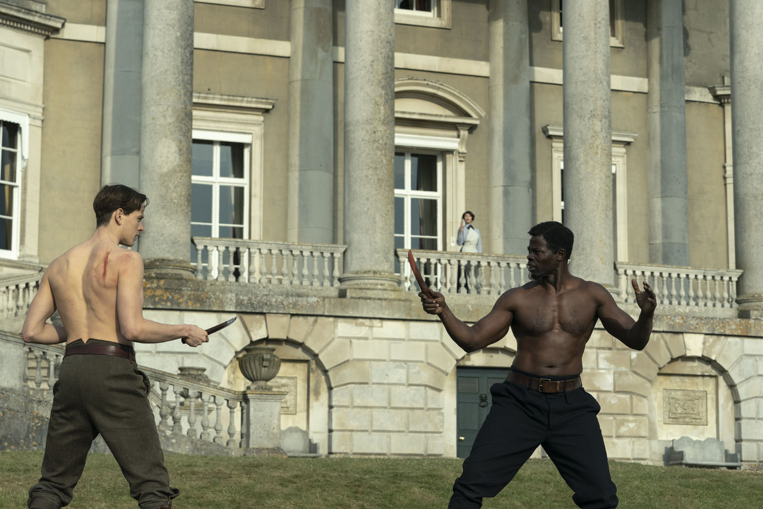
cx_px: 382
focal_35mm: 78
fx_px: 1653
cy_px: 254
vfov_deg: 17.5
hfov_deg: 26.0
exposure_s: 1/4000
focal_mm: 78
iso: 800
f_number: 7.1
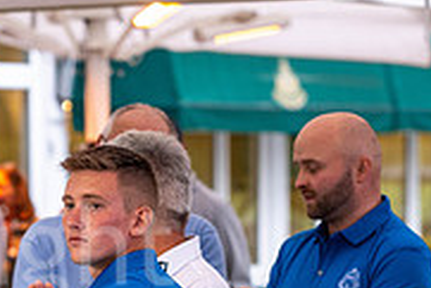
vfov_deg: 5.0
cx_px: 26
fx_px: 3259
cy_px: 401
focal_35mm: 272
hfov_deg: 7.5
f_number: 2.8
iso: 320
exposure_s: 1/160
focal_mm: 85
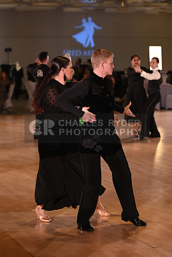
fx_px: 802
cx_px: 86
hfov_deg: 12.2
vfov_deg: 18.3
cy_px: 128
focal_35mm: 112
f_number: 5
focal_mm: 112
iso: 2000
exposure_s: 1/200
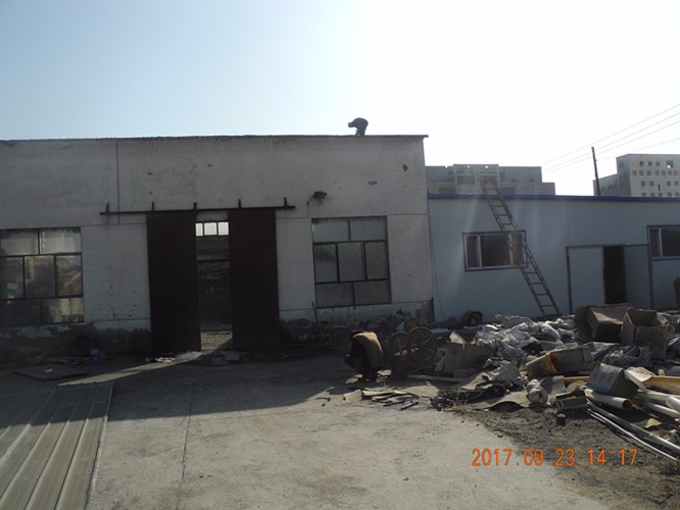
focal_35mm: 28
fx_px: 550
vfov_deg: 49.8
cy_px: 255
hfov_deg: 63.4
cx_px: 340
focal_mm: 6
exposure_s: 1/800
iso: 100
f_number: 5
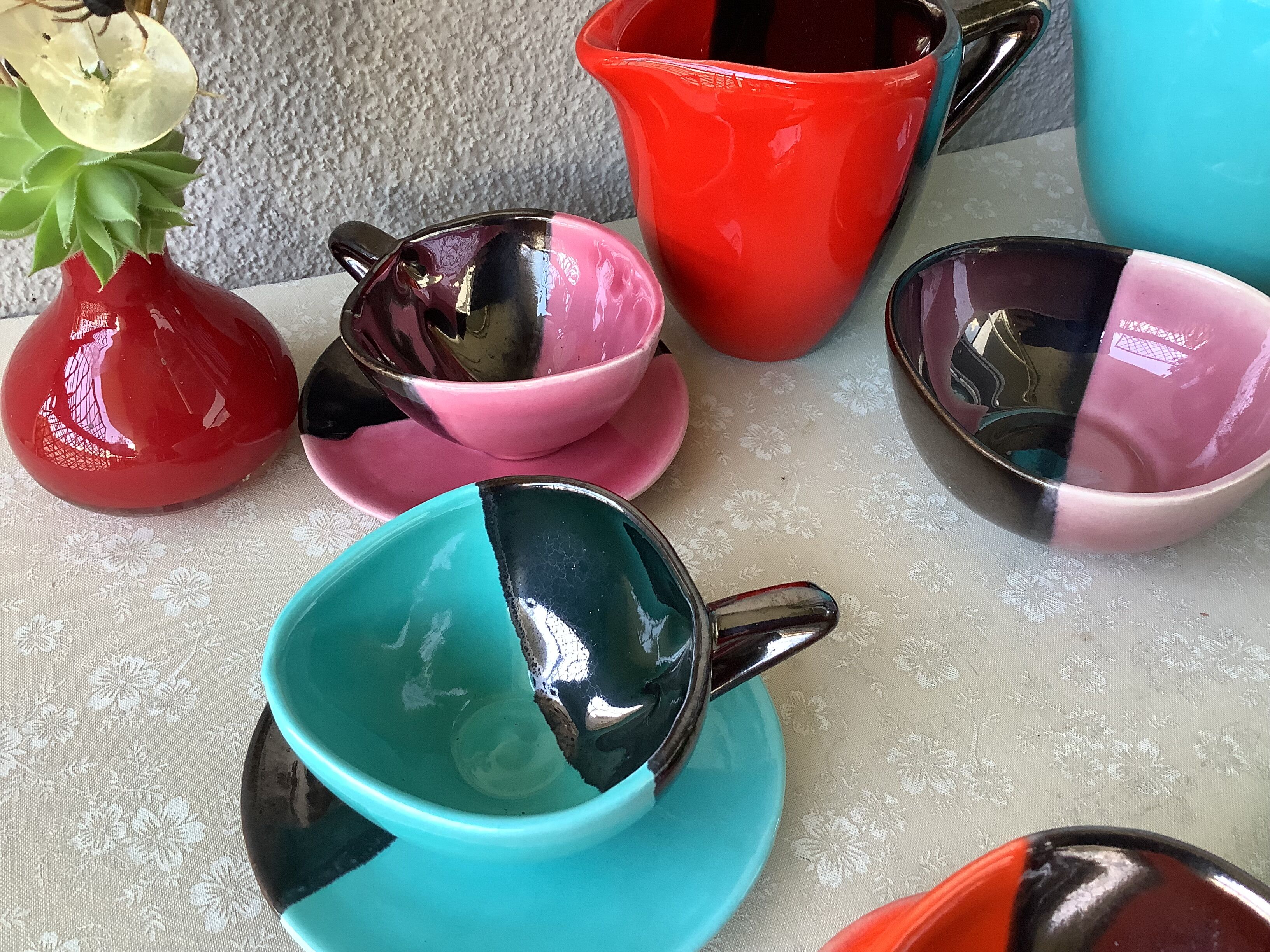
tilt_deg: -40.5
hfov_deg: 58.4
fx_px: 1137
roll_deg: +1.3
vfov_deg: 45.4
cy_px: 476
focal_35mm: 31
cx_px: 635
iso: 100
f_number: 2.4
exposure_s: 1/60
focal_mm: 3.3
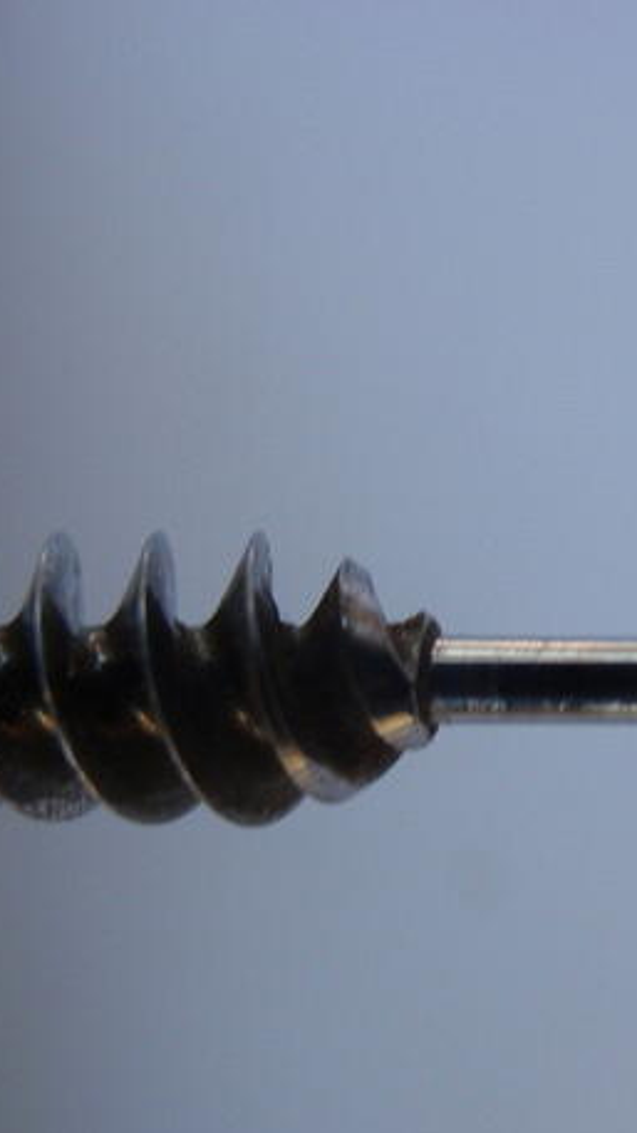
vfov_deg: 34.4
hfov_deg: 19.4
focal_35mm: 61
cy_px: 593
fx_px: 1832
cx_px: 578
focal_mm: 7.25
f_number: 3.9
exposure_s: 1/160
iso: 64
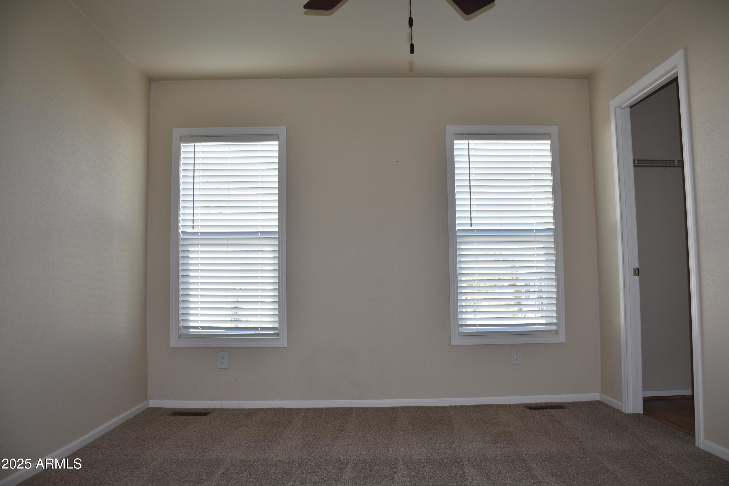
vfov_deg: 47.9
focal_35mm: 27
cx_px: 364
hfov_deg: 67.4
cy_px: 243
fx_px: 547
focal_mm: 18
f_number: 5
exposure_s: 1/100
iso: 200
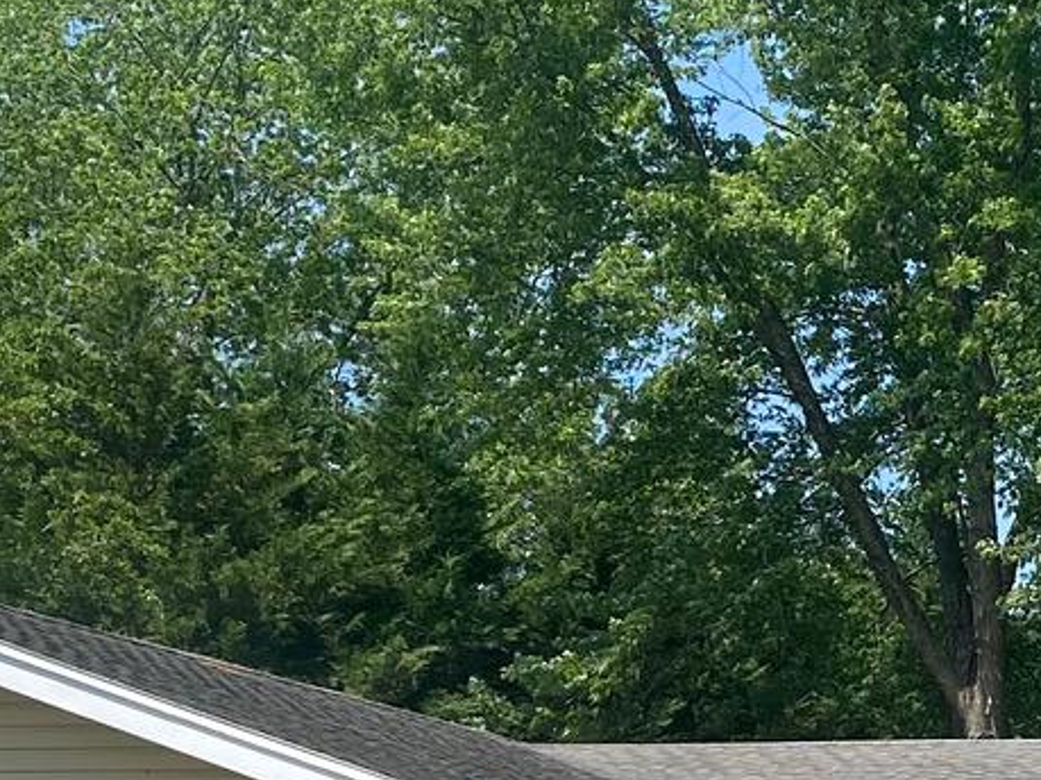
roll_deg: -1.1
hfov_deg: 16.8
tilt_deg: +2.5
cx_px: 905
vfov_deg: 12.5
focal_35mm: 116
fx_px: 3488
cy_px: 946
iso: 32
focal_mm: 4.25
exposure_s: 1/2141
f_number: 1.8
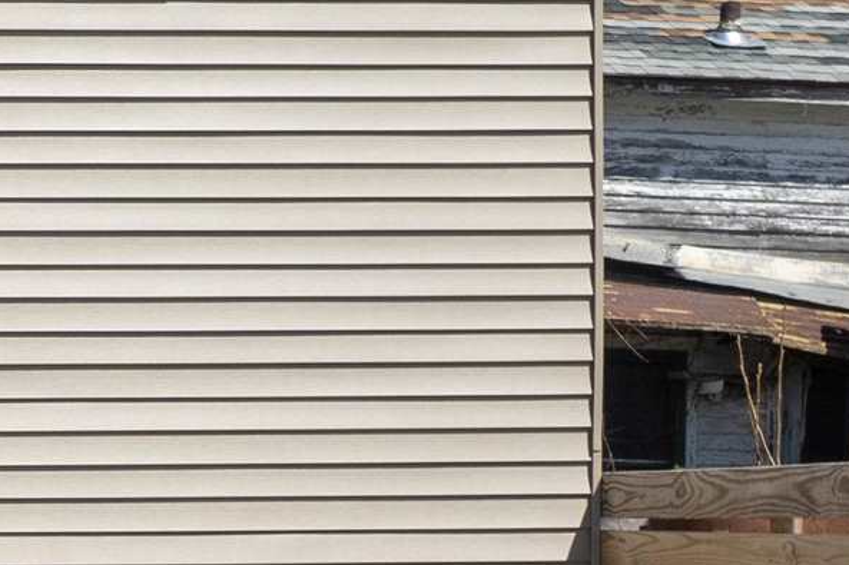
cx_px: -692
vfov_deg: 11.9
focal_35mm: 114
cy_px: 524
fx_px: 2688
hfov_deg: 15.4
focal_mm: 8.38
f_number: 2.8
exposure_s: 1/400
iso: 140
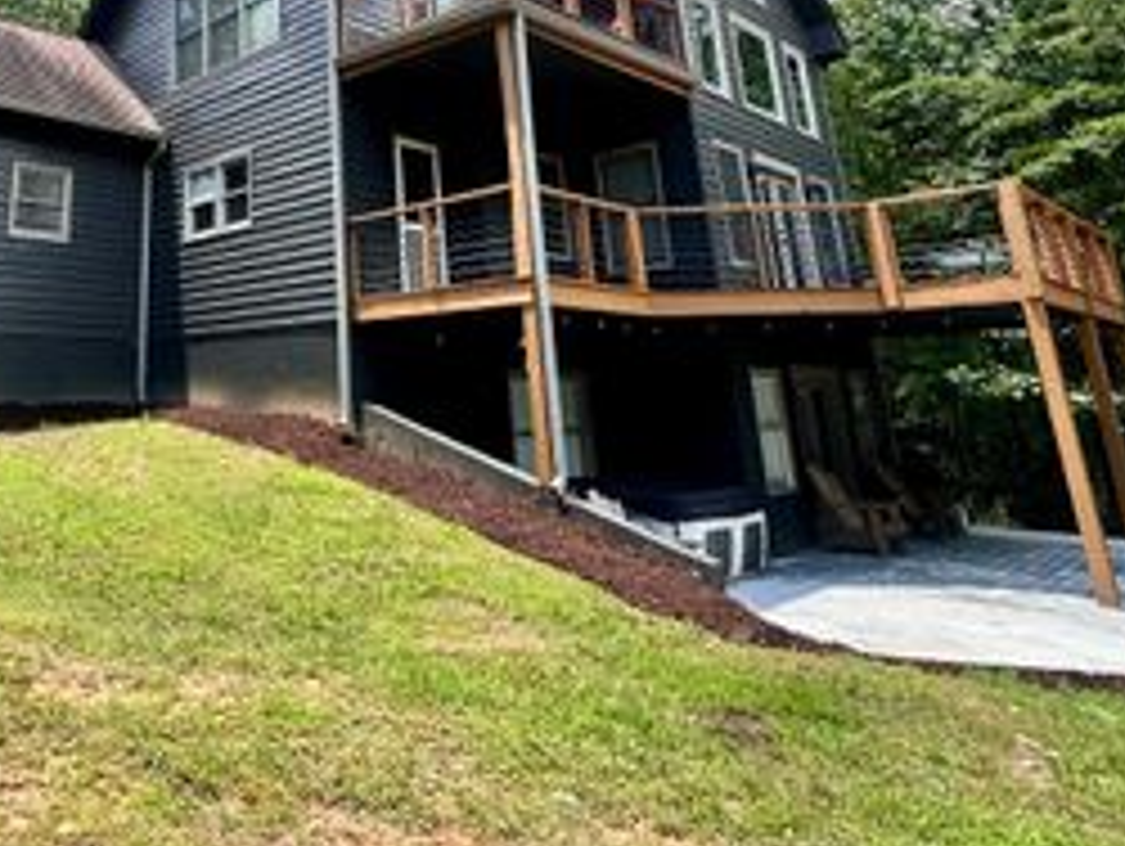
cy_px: 128
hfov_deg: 59.6
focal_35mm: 28
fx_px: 911
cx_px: 266
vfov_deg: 46.3
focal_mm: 2.22
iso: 40
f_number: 2.2
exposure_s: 1/518
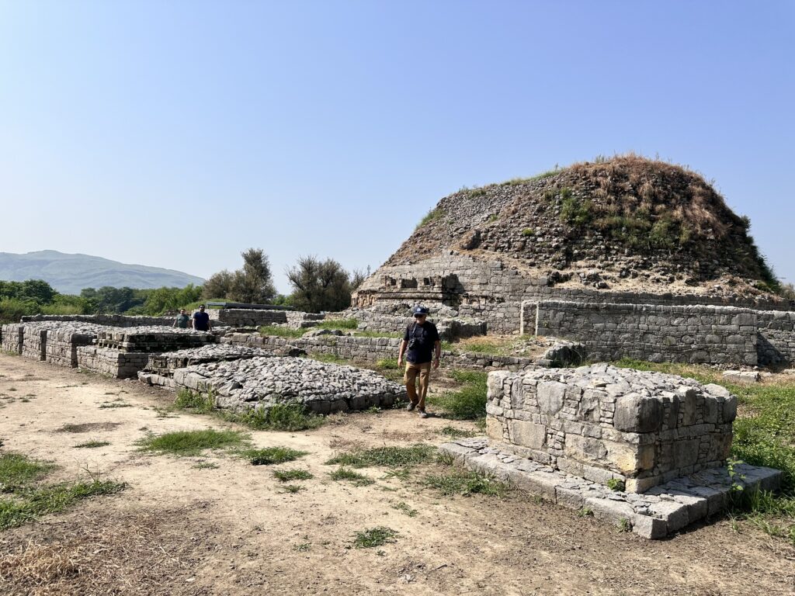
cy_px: 298
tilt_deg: +2.7
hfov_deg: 71.6
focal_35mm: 24
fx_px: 551
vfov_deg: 56.8
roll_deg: -1.3
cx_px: 398
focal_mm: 6.86
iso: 80
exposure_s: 1/6211
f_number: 1.78
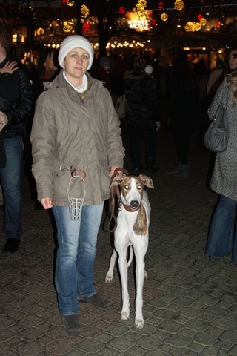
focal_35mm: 45
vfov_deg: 43.6
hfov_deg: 29.9
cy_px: 178
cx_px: 118
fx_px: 444
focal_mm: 30
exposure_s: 1/60
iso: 400
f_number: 4.5
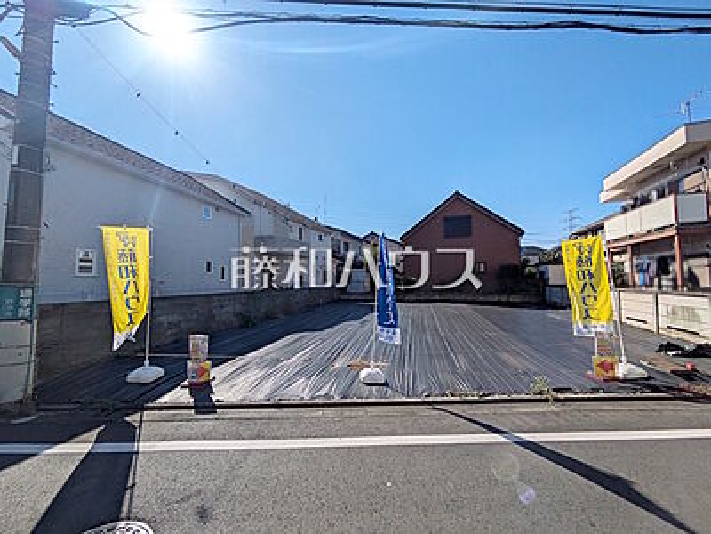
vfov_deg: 85.7
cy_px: 267
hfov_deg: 102.1
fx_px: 288
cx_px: 356
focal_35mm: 14
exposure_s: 1/3846
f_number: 2.2
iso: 52
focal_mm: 1.83
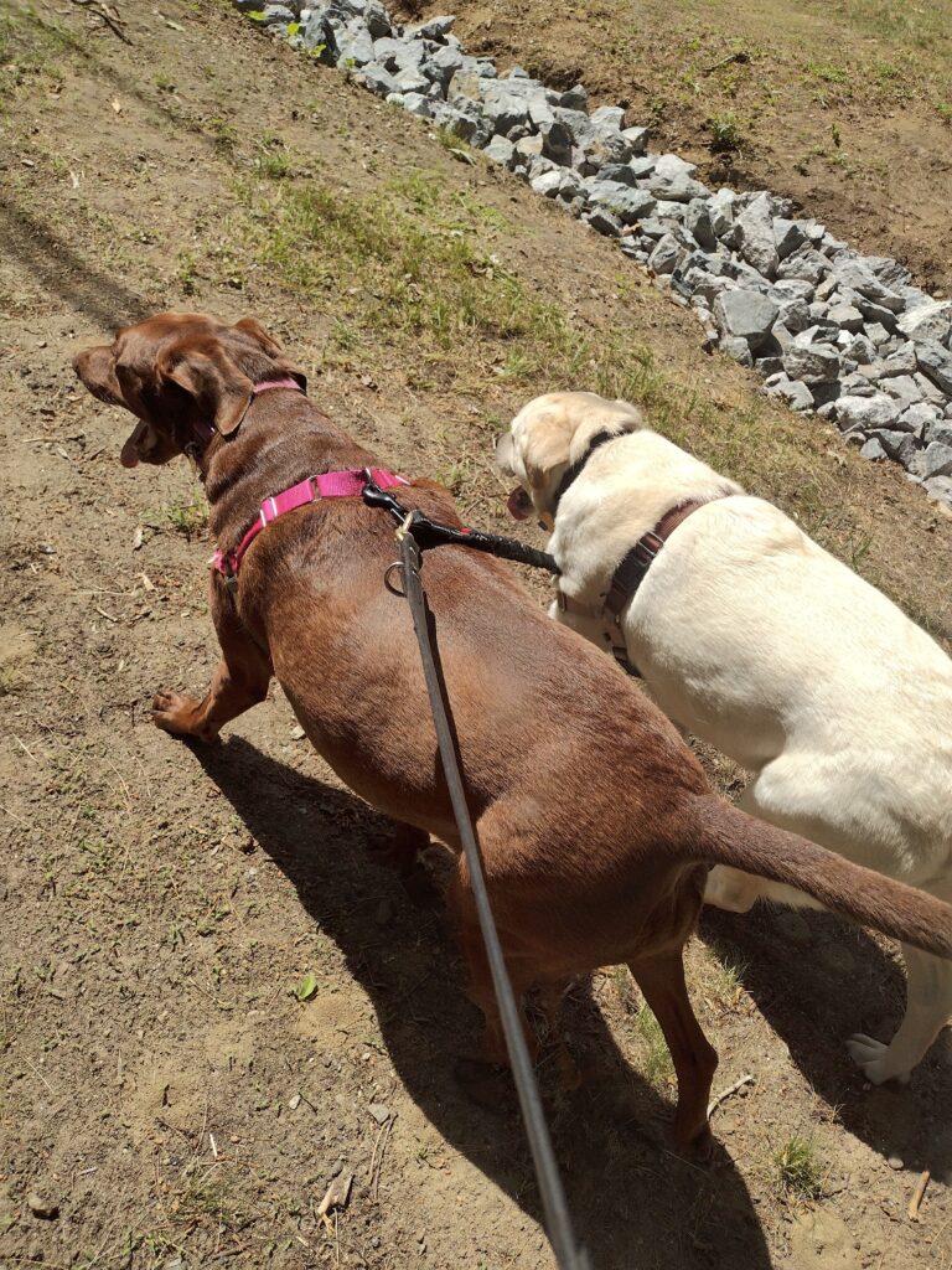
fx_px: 990
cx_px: 476
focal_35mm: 27
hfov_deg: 51.4
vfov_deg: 65.3
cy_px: 635
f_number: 1.7
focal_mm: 4.71
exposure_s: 1/2308
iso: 100
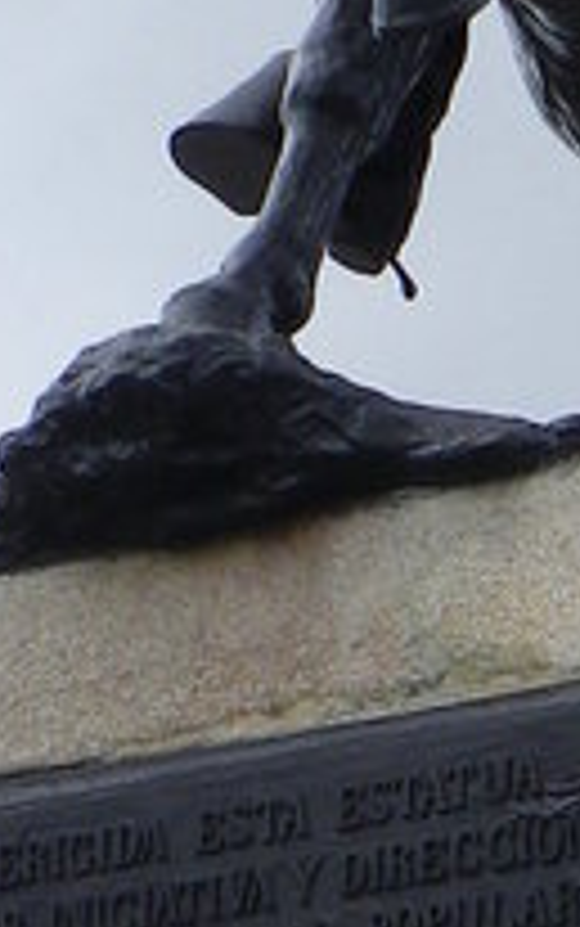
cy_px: 1359
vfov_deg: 8.1
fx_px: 6390
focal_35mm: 253
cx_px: 162
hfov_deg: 5.2
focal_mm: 7.3
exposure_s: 1/400
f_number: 3.9
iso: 100
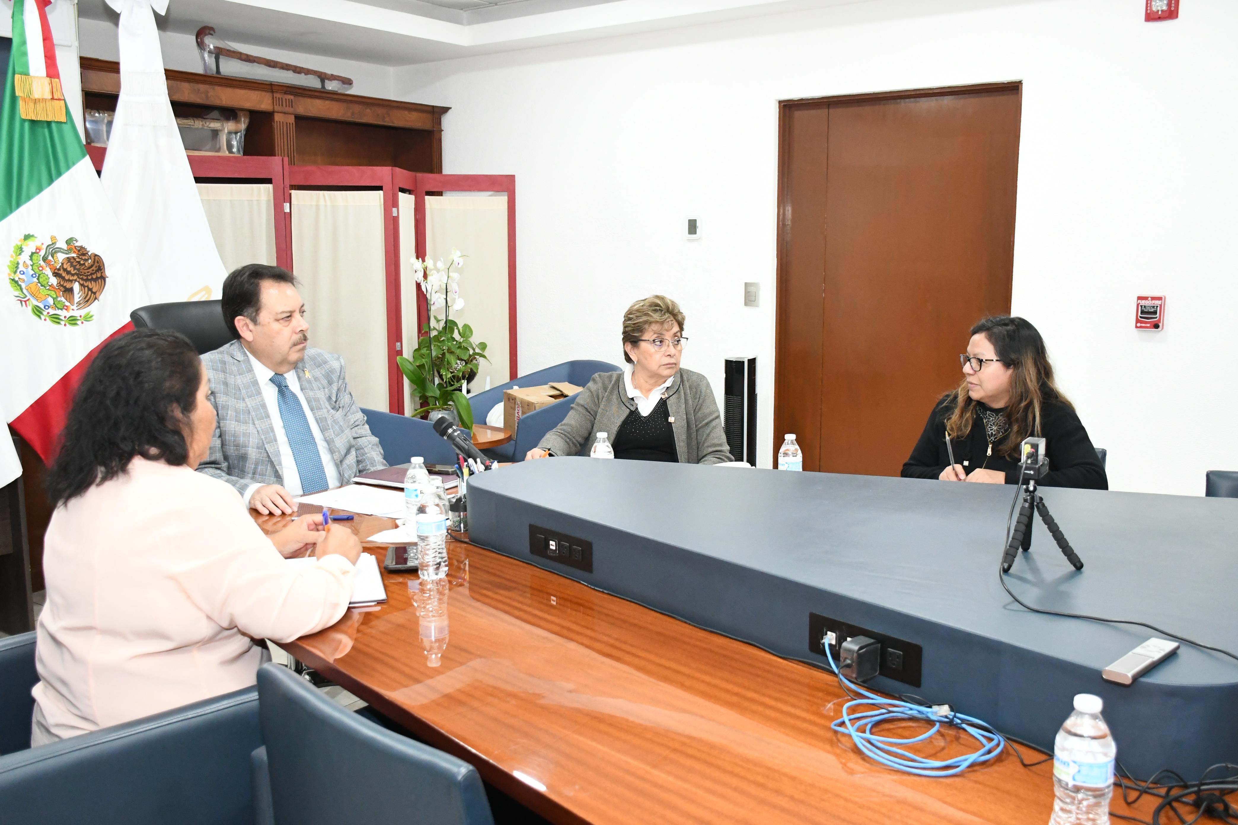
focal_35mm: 33
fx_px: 1135
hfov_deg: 57.2
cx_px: 619
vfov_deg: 40.0
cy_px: 412
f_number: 4
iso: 4000
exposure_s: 1/125
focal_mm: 22
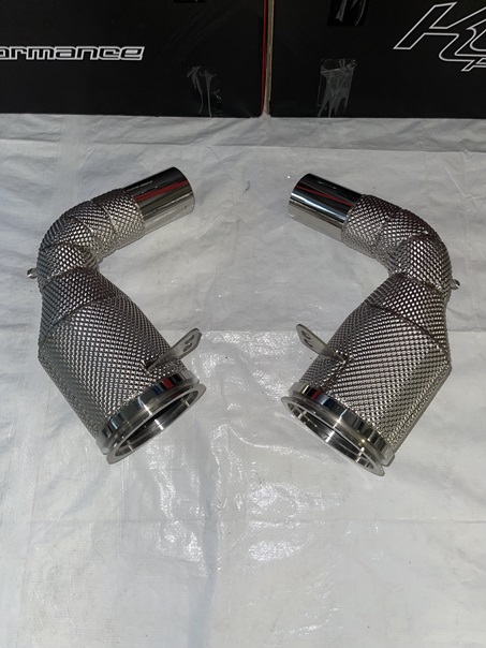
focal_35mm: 25
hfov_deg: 54.9
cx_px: 243
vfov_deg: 69.4
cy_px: 324
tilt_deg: -74.4
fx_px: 468
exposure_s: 1/17
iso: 32
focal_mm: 5.1
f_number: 1.6
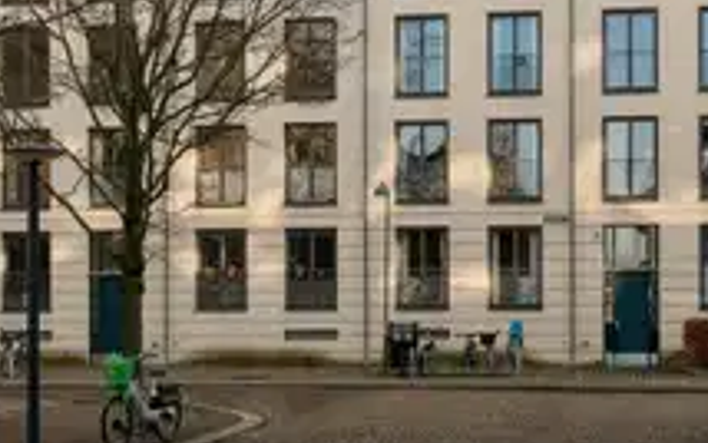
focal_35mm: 76
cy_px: -36
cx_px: 397
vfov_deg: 16.7
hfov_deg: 27.1
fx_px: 1467
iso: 200
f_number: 6.3
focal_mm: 24
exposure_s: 1/160
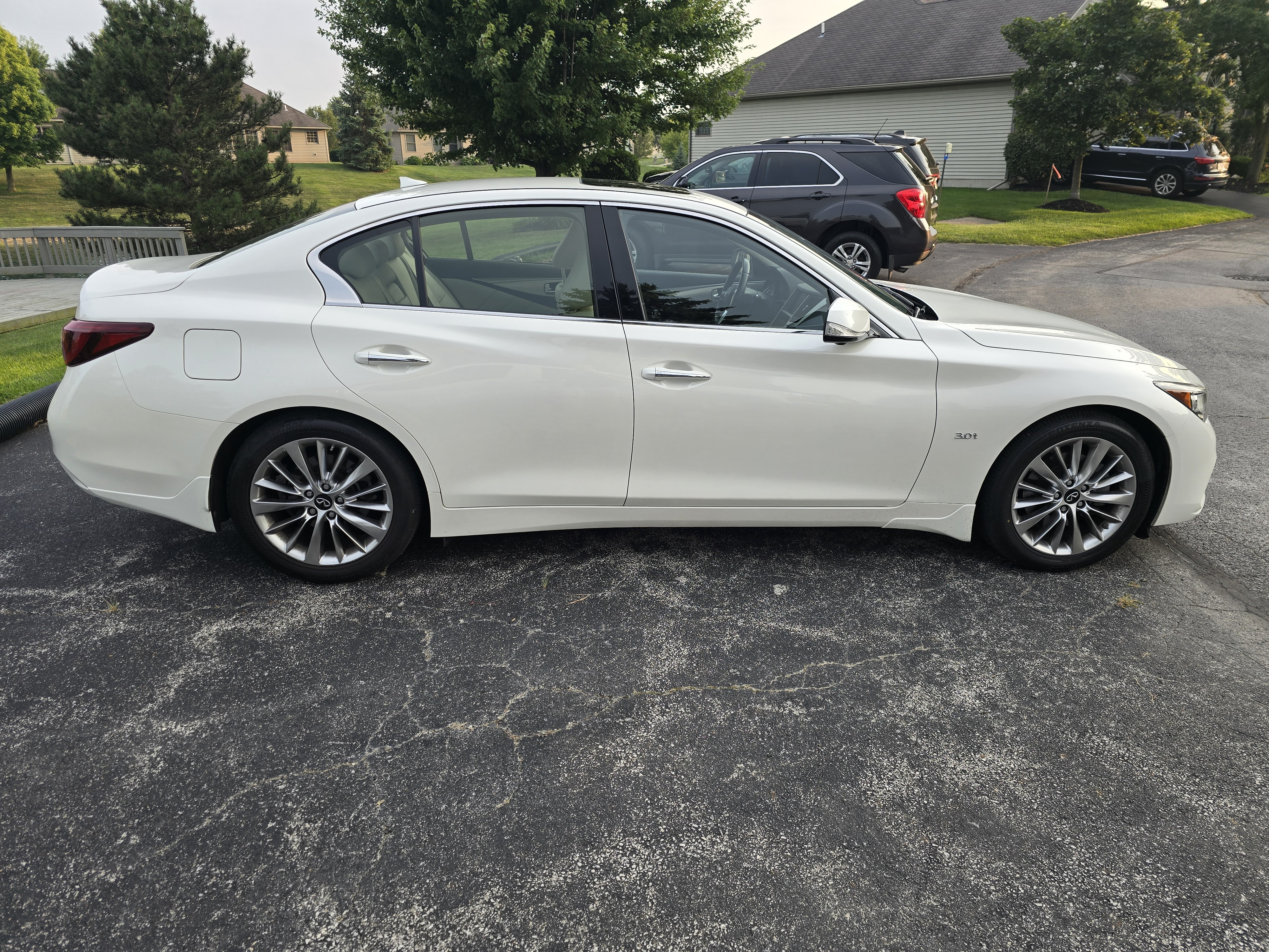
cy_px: 476
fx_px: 843
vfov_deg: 58.9
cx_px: 634
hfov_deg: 73.9
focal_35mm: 23
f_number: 1.7
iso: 12
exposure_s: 1/120
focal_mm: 6.3
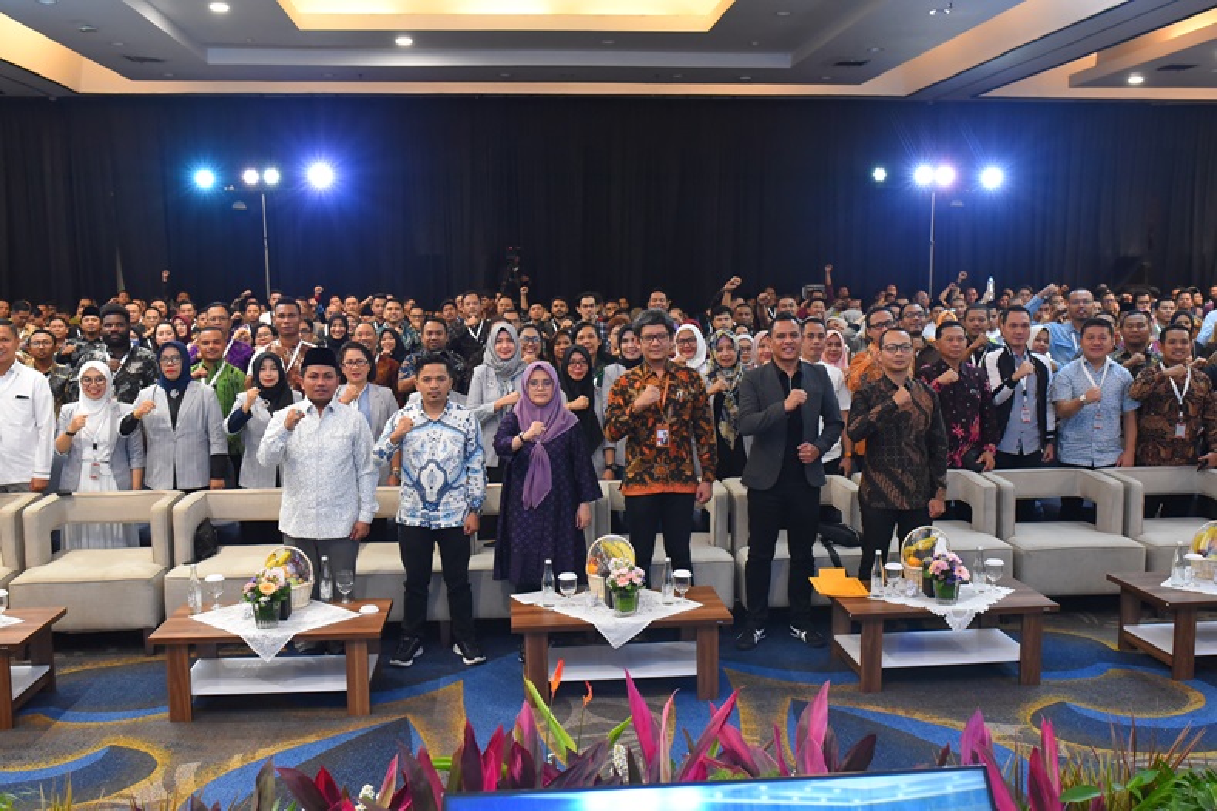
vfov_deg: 37.9
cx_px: 608
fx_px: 1183
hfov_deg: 54.4
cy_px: 406
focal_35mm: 35
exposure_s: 1/80
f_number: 5.6
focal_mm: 35
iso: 6400
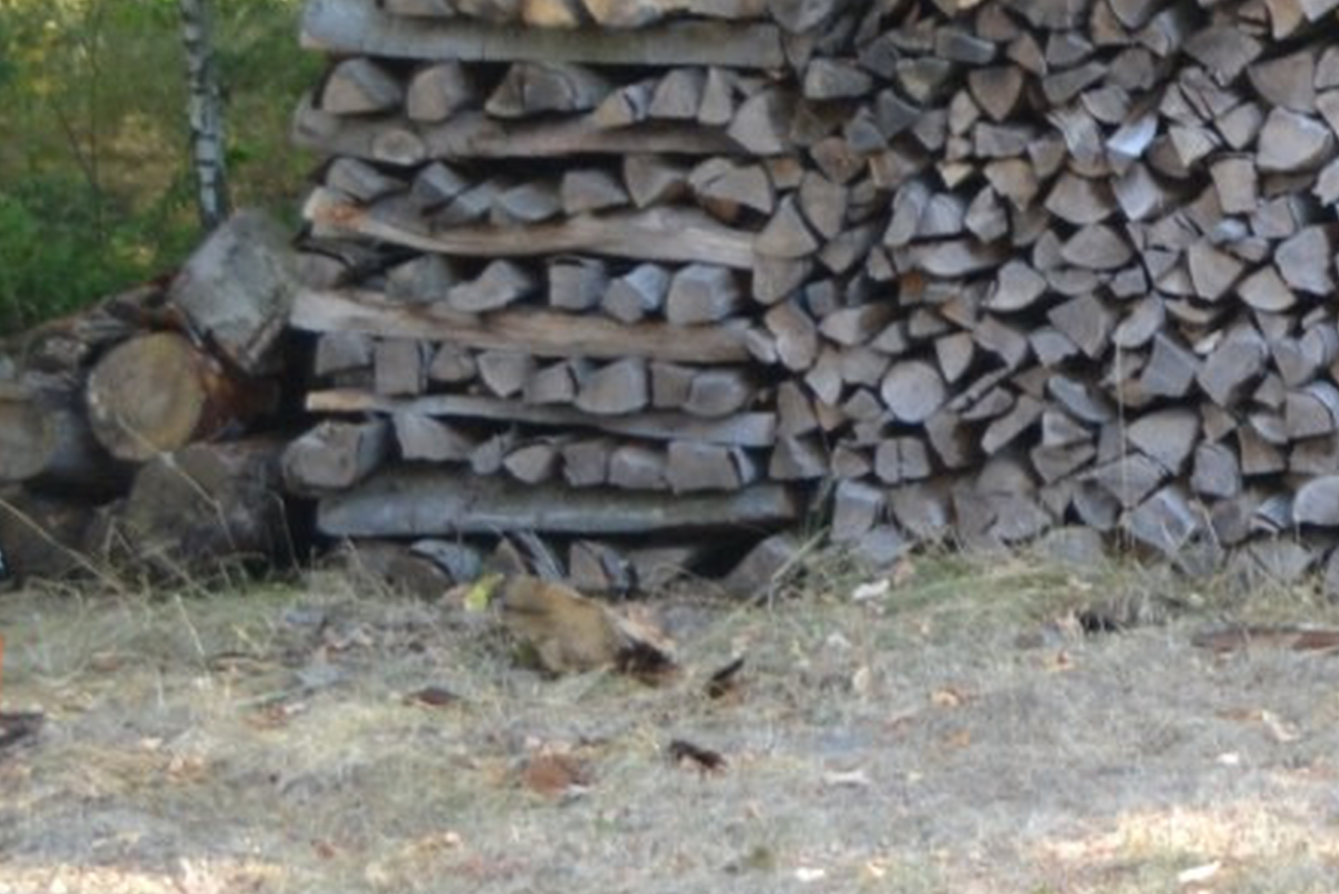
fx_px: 6176
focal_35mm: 166
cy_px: -220
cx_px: 2318
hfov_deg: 11.6
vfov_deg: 8.2
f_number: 4.5
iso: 400
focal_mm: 30
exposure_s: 1/80
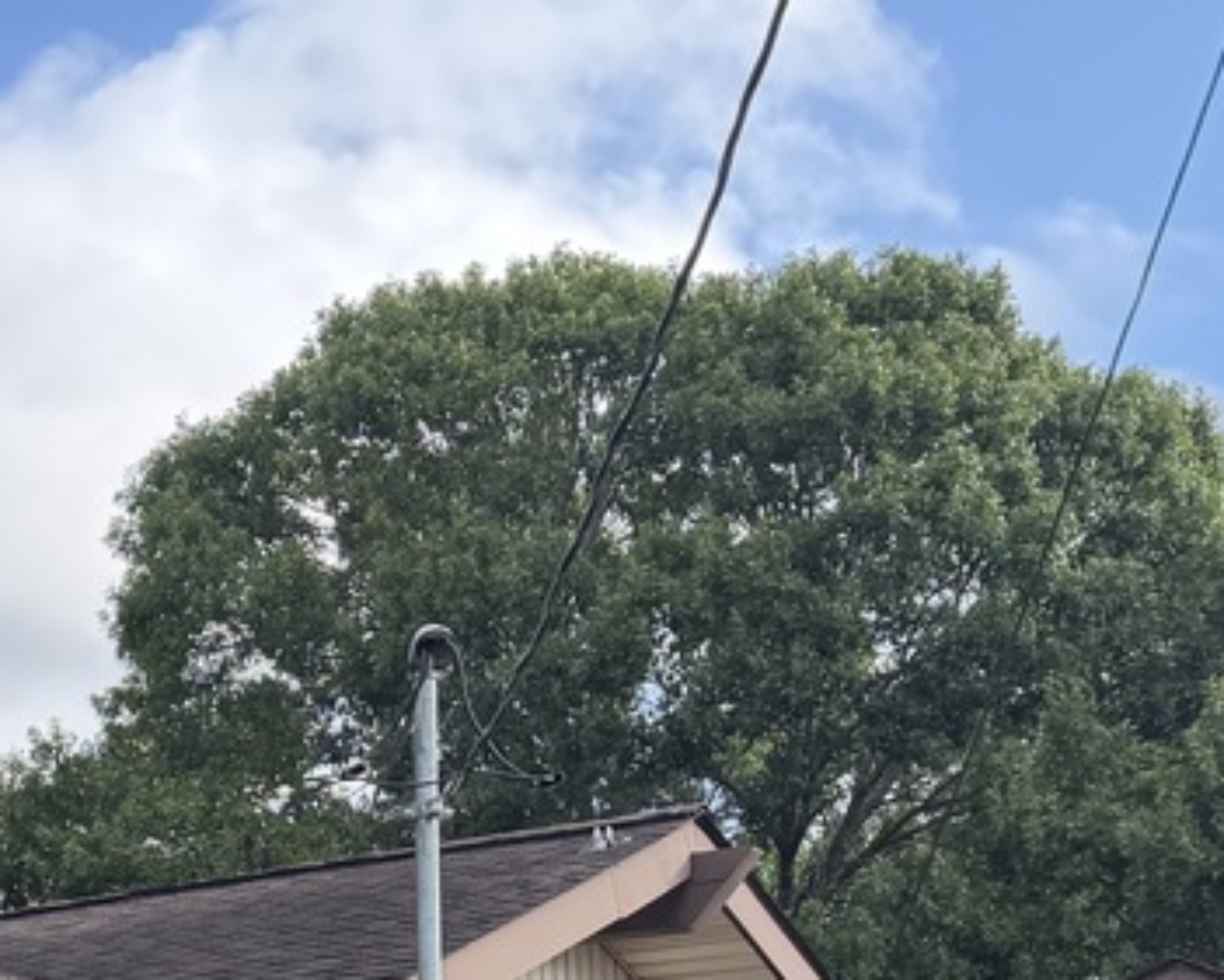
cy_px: 1332
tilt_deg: +5.0
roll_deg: +0.8
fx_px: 3479
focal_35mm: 96
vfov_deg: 15.2
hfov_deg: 17.9
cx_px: -607
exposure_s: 1/1727
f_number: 1.78
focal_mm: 6.76
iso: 100
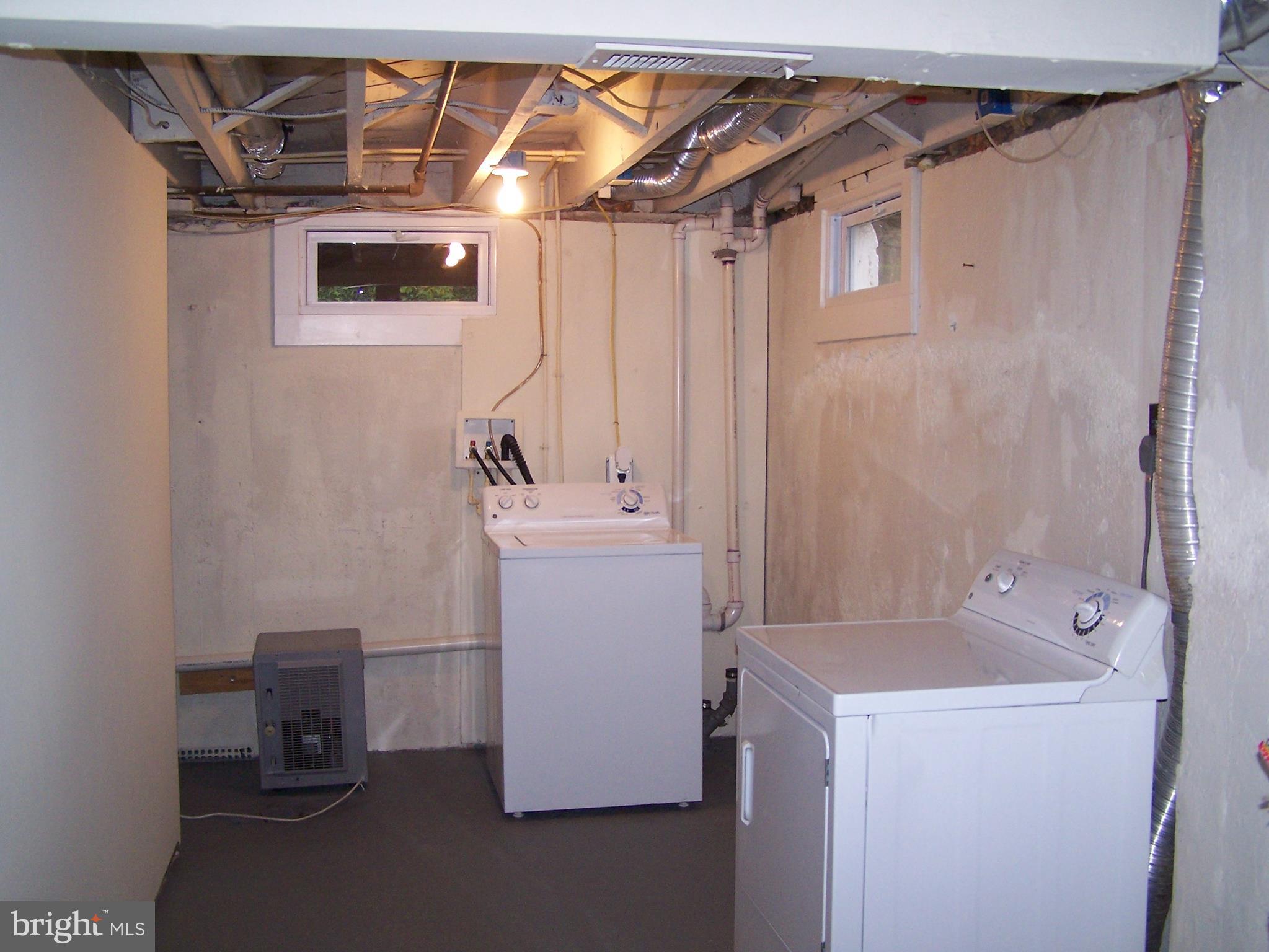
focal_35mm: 38
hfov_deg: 49.0
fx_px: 1393
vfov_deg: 37.7
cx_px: 634
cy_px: 476
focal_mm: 6.3
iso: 140
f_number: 2.8
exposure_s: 1/60
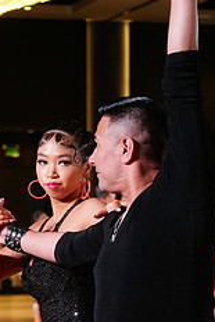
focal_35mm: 175
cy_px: 380
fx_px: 1565
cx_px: 88
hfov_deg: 7.9
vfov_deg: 11.5
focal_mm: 70
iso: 2500
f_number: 4
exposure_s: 1/400
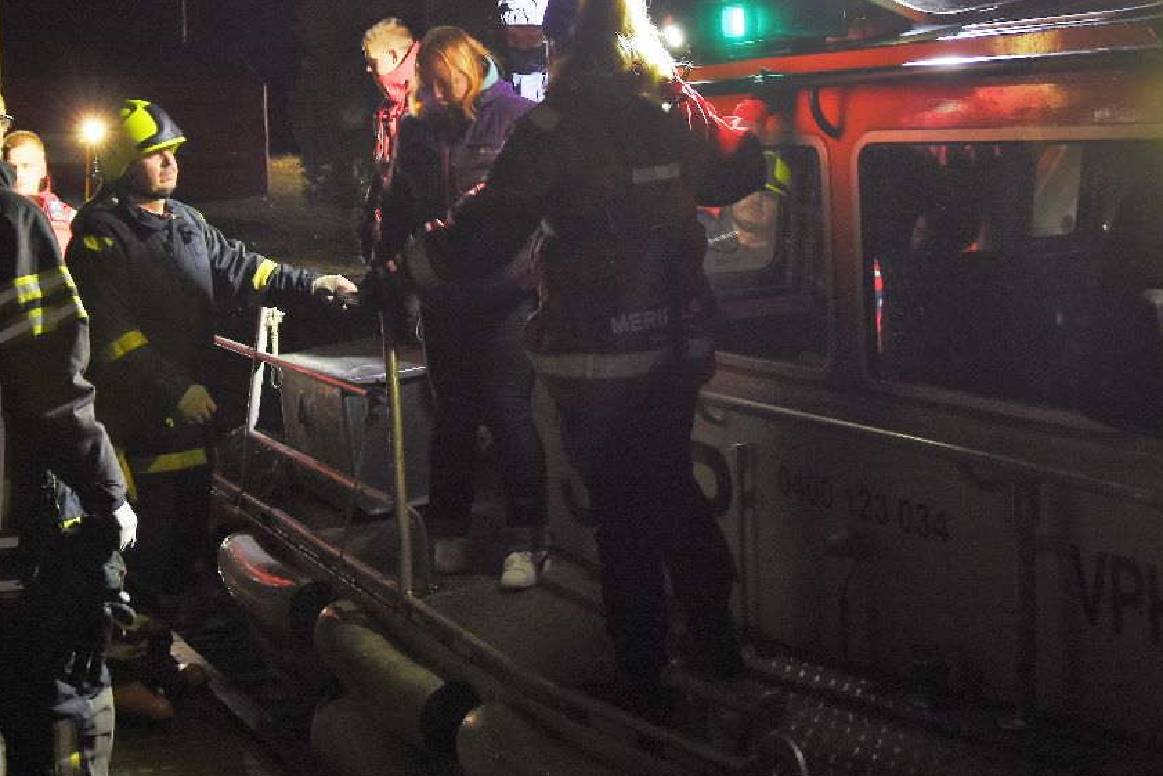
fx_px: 1680
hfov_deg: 37.6
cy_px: 147
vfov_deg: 25.5
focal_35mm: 52
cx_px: 353
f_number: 3.5
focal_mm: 18
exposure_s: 1/40
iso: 500
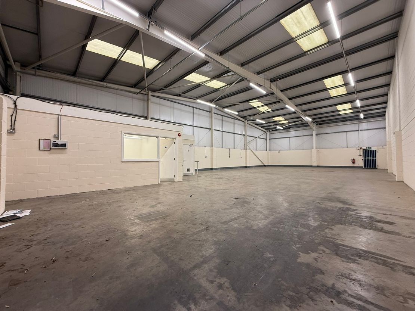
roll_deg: -0.3
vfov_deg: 85.7
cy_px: 156
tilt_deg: +3.7
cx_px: 208
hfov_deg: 102.1
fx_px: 168
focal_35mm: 14
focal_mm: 2.22
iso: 125
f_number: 2.2
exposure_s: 1/100
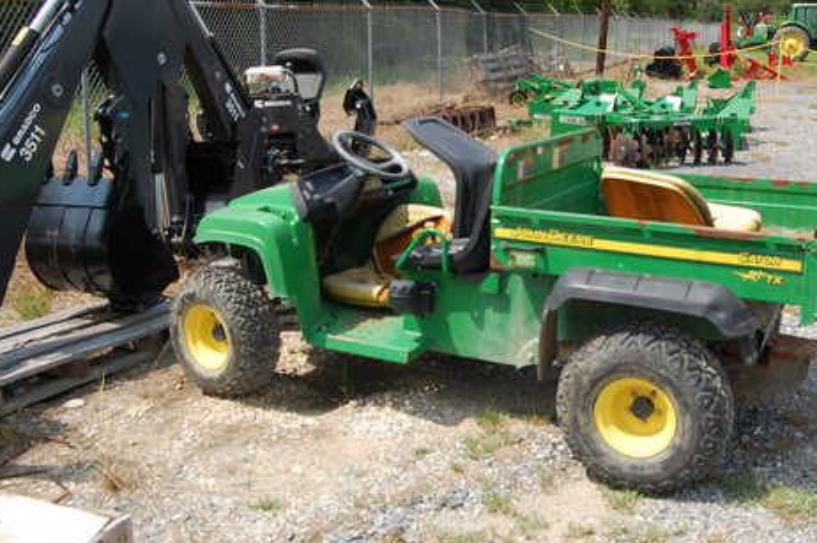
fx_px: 920
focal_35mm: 41
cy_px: 247
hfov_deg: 47.8
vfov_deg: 32.9
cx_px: 454
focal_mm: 23
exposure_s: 1/250
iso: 200
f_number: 8
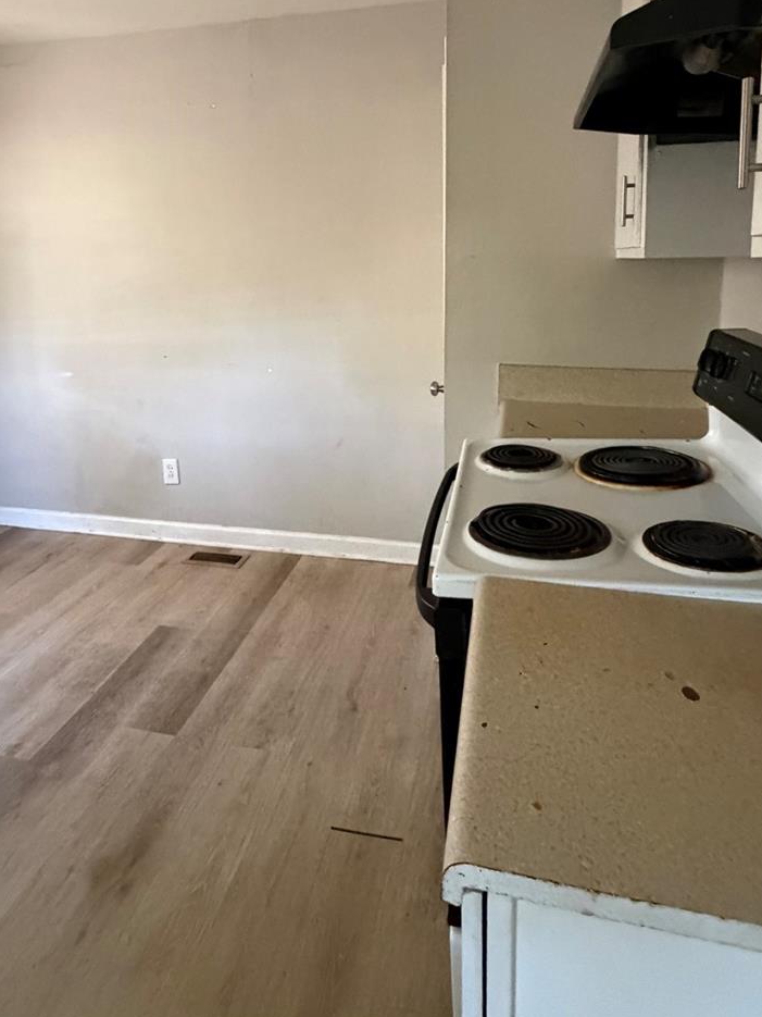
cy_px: 344
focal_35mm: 23
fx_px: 675
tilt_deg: -5.3
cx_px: 361
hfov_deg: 58.8
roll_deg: +0.0
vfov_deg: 71.9
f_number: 2.2
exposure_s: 1/60
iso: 1000
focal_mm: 2.22
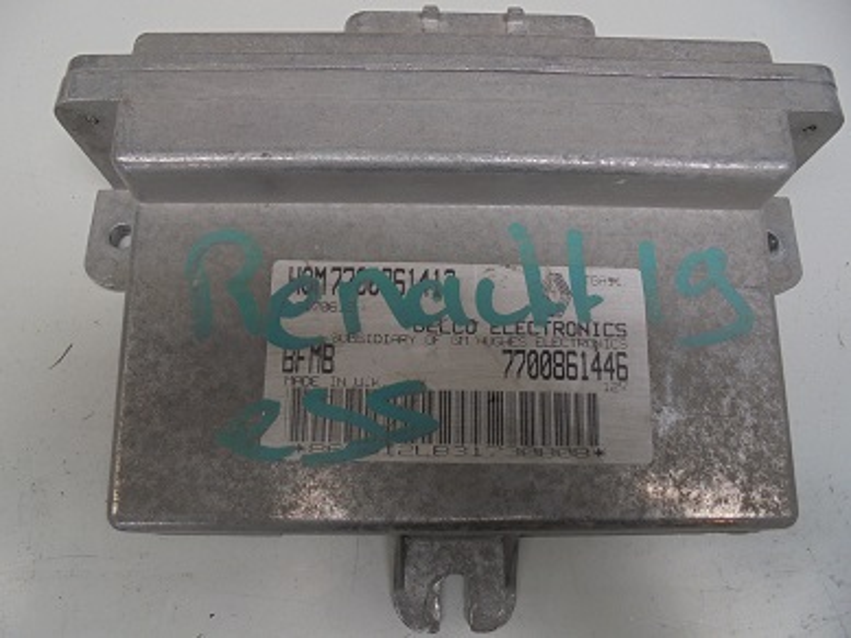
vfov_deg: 53.1
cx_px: 426
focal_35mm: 26
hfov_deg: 67.3
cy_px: 319
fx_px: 639
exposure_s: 1/30
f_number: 3.5
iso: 100
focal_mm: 4.6
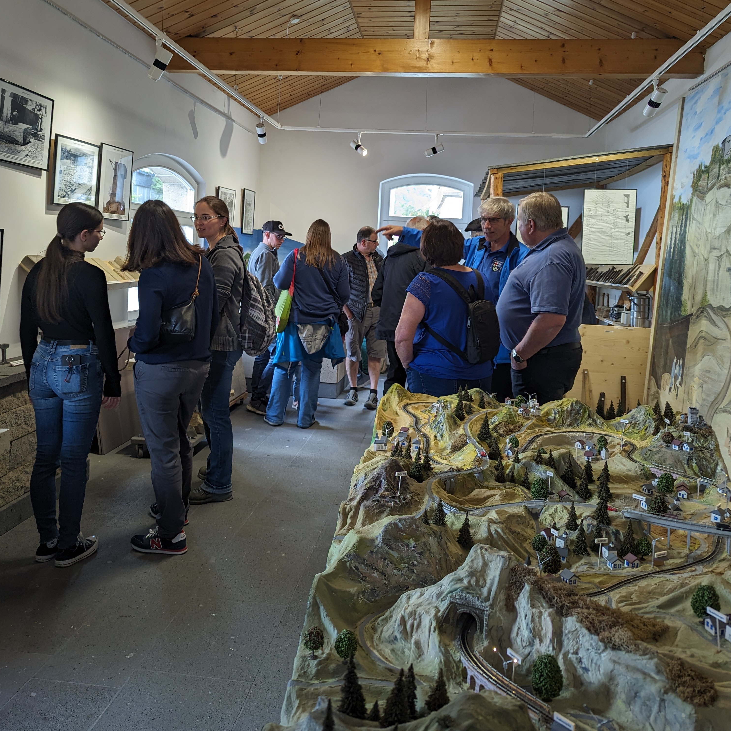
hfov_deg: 55.6
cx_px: 357
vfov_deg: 55.2
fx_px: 693
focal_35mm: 29
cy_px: 288
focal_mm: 6.81
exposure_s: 1/41.3
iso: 71
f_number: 1.85
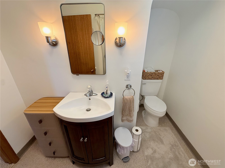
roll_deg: +0.5
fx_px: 91
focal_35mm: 14
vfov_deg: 85.7
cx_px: 112
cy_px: 84
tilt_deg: -22.4
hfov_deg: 102.1
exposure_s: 1/120
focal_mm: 2.22
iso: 200
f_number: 2.2
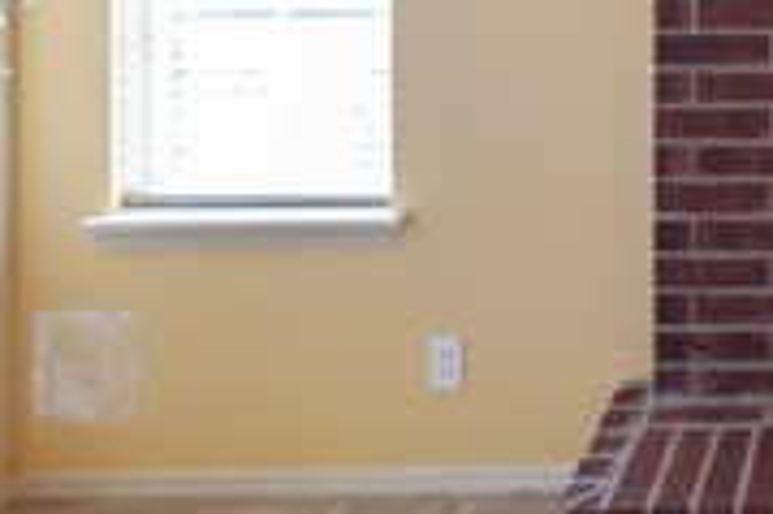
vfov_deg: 24.5
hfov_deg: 33.6
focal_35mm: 47
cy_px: -173
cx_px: 941
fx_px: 1008
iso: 400
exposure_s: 1/25
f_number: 2.8
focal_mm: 14
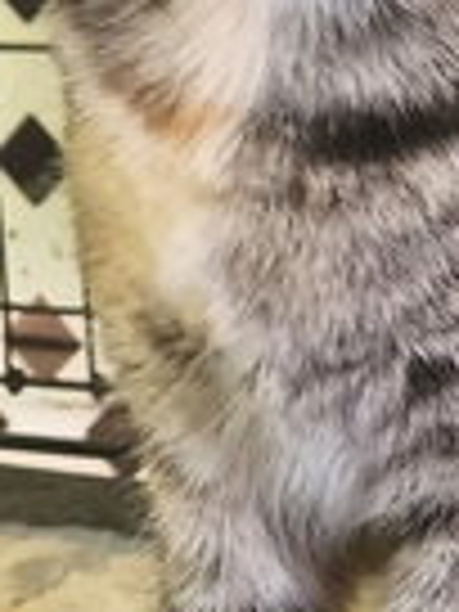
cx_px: 432
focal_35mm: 113
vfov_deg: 17.4
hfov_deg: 13.0
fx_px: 1998
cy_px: 200
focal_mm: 5.4
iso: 250
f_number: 1.8
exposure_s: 1/120
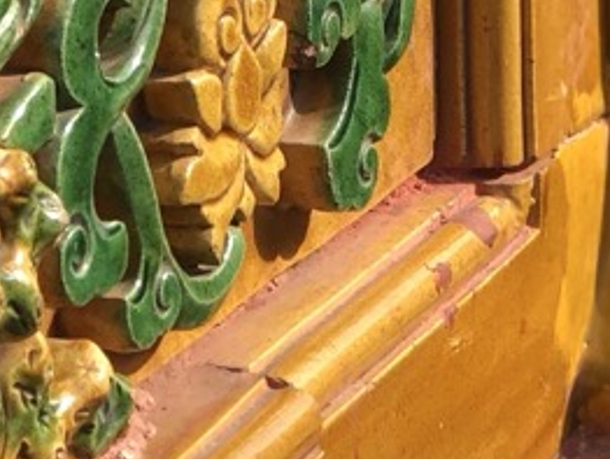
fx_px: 4903
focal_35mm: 278
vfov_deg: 5.3
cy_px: -410
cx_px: 545
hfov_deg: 7.1
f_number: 2.8
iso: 20
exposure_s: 1/237
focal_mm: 6.6
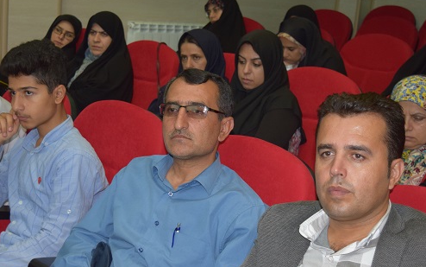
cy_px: 162
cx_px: 185
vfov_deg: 20.0
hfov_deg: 31.5
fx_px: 755
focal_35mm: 65
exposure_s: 1/125
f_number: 4.2
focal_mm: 28
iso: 800
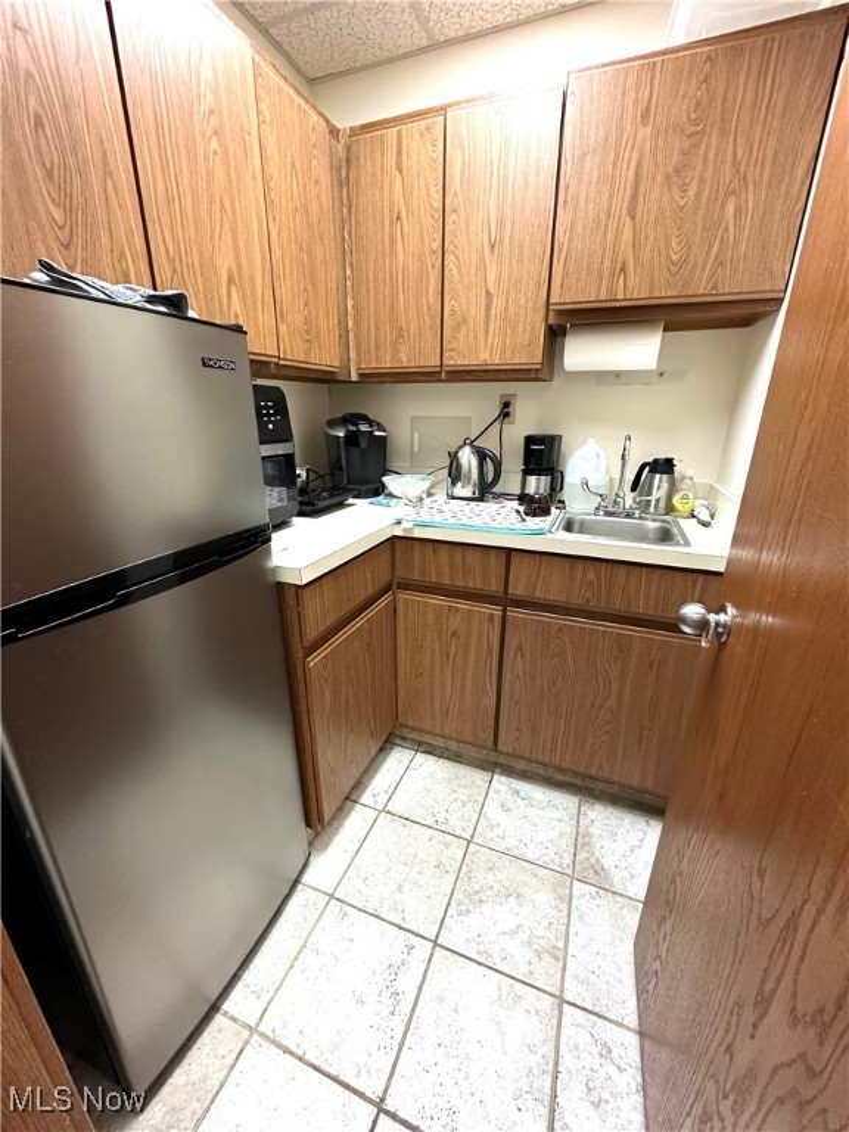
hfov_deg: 85.7
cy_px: 566
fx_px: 458
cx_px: 424
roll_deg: -1.5
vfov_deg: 102.1
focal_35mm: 14
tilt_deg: -19.4
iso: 320
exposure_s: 1/60
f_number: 2.2
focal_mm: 2.22
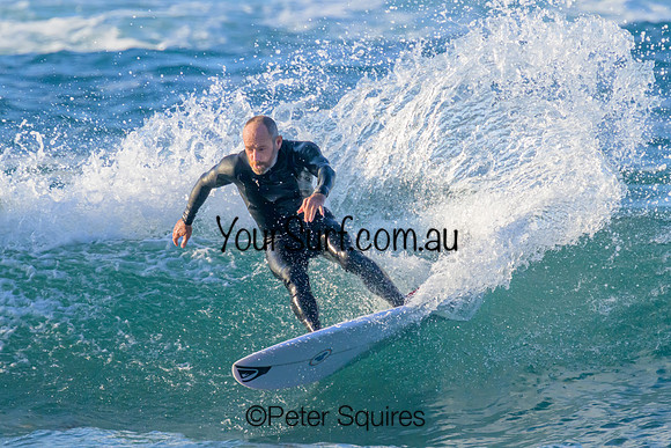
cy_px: 211
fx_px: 17315
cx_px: 390
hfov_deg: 2.2
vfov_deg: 1.5
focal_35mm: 929
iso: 2500
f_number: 11
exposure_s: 1/2000
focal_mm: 800
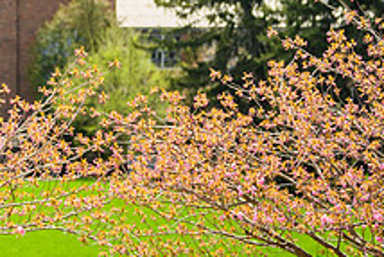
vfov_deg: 5.4
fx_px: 2732
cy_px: -58
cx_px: -79
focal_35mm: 256
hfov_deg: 8.0
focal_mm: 86
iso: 400
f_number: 4
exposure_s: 1/3200
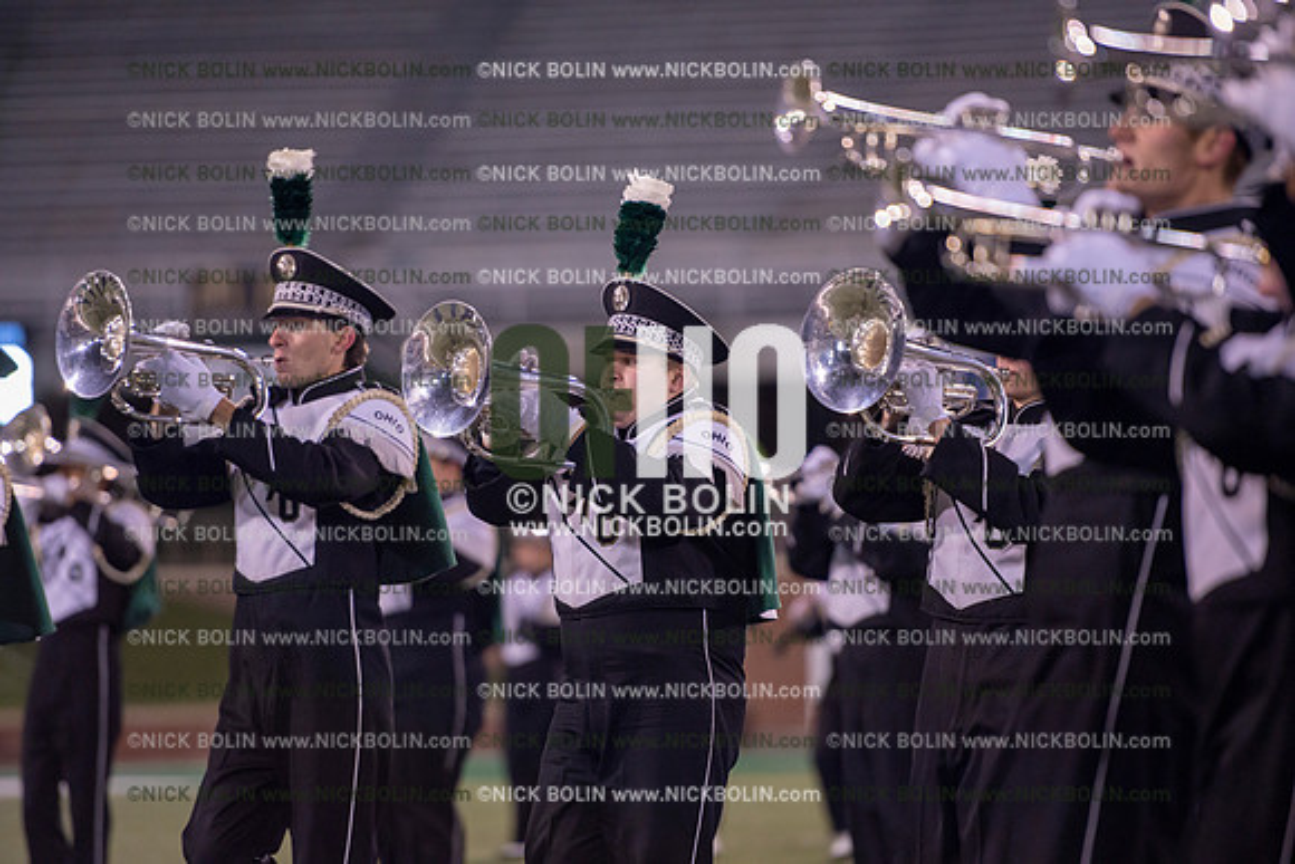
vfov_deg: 6.9
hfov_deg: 10.3
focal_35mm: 200
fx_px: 7196
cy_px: 432
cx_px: 648
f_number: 2.8
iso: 2500
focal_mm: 200
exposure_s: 1/1250
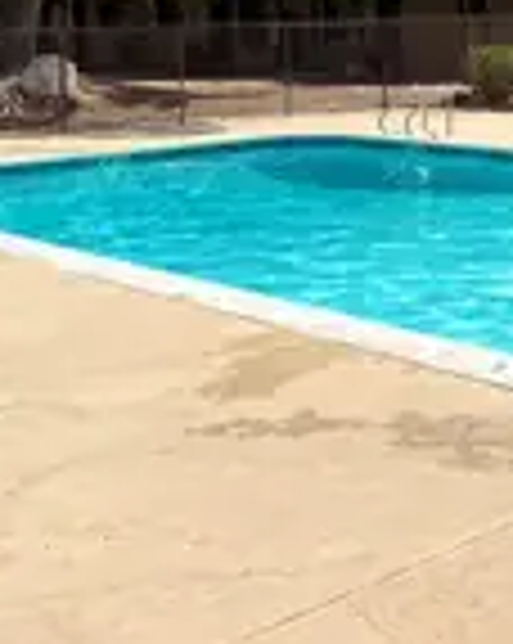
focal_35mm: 71
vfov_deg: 25.5
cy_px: 0
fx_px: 1350
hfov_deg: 20.5
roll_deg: +1.0
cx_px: 562
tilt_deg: -4.3
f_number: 1.5
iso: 50
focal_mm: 5.7
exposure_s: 1/6993
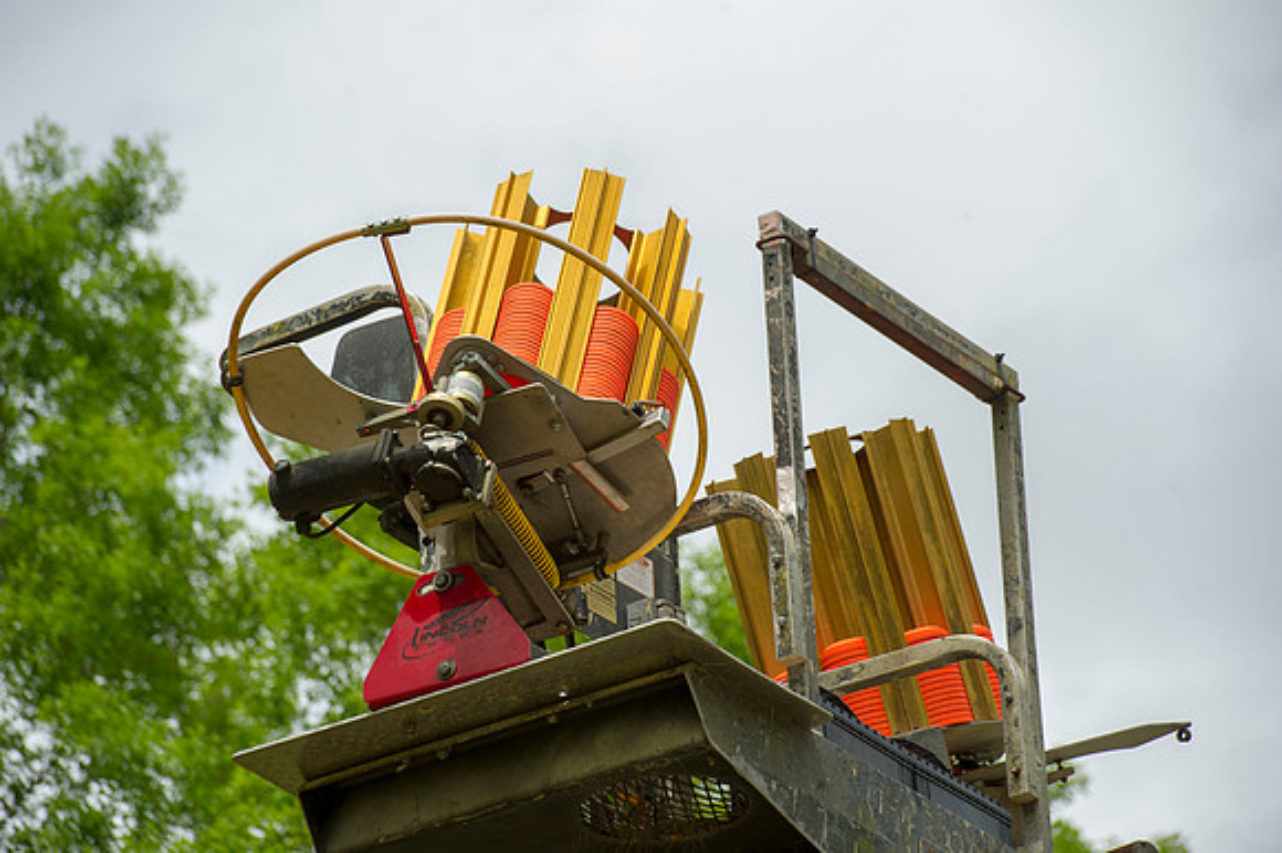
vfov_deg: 6.9
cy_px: 426
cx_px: 641
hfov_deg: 10.3
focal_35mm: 200
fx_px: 7118
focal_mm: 200
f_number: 7.1
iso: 200
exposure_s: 1/500
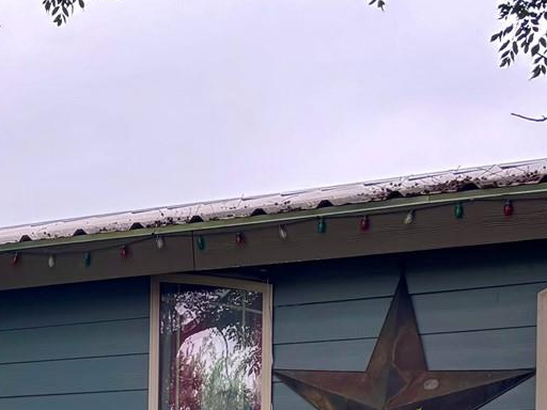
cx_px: -354
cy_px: 532
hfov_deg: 16.6
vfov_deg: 13.7
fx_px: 1643
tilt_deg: +0.0
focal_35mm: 104
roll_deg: -1.5
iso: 50
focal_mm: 5.96
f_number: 1.6
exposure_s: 1/512
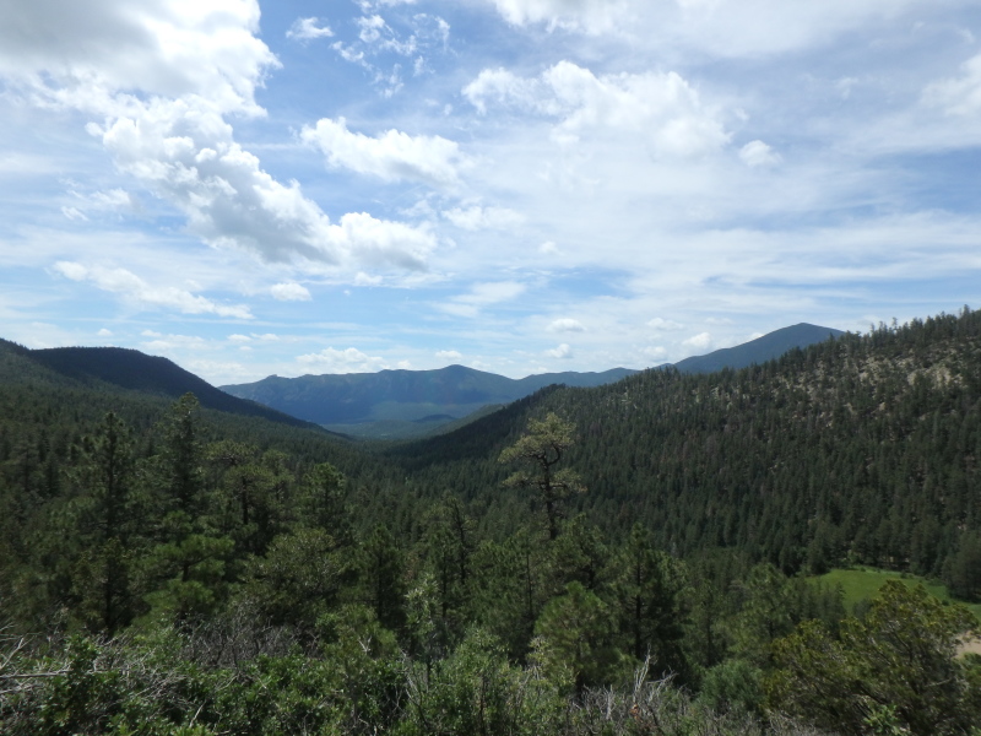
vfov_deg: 56.8
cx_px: 490
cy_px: 368
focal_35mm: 24
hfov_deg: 71.6
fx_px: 680
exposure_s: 1/640
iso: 125
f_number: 6.5
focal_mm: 4.2
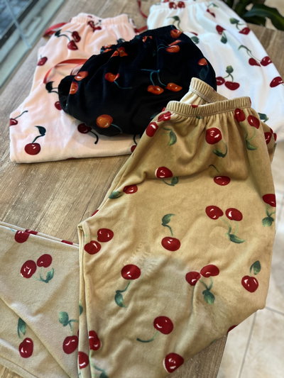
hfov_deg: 53.1
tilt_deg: -66.8
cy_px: 189
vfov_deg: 67.3
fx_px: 284
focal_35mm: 26
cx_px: 142
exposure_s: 1/100
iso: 64
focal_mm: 5.1
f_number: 1.6
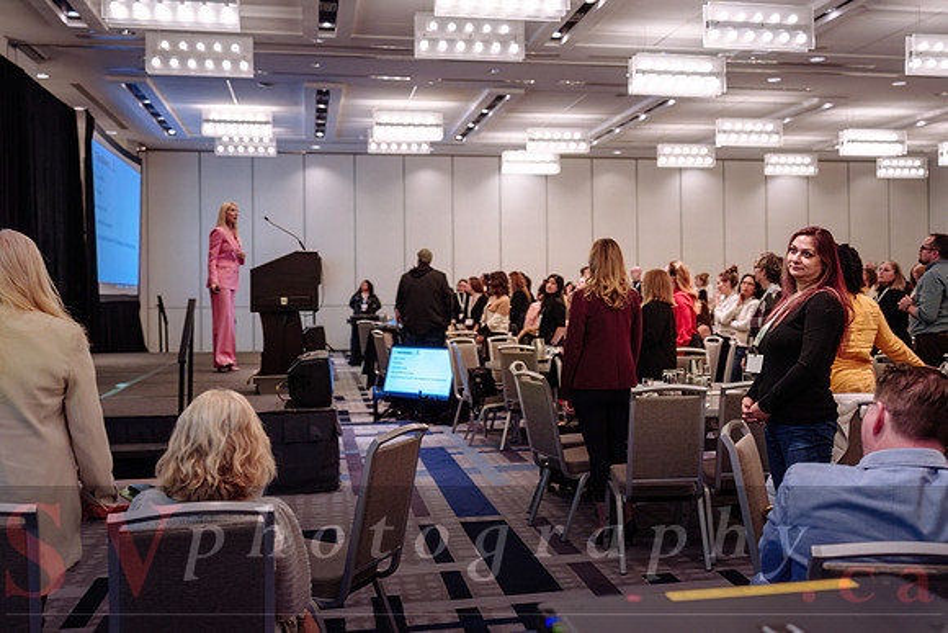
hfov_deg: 51.3
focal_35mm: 37
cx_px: 507
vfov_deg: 35.6
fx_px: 986
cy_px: 294
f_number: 2.8
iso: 1600
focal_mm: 35
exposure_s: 1/125
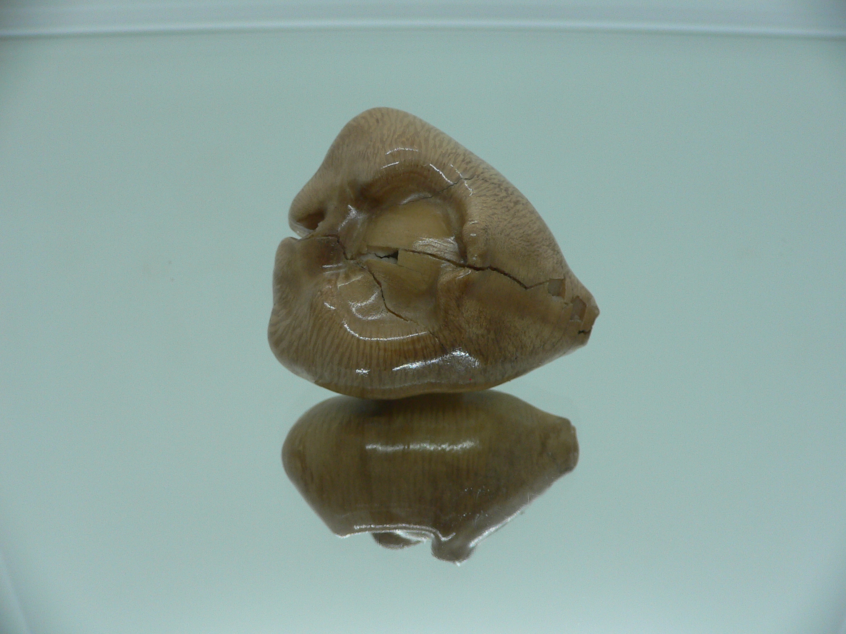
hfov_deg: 52.6
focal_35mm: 35
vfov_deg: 40.7
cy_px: 317
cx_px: 423
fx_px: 855
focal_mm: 4.6
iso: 100
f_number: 2.8
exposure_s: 1/60
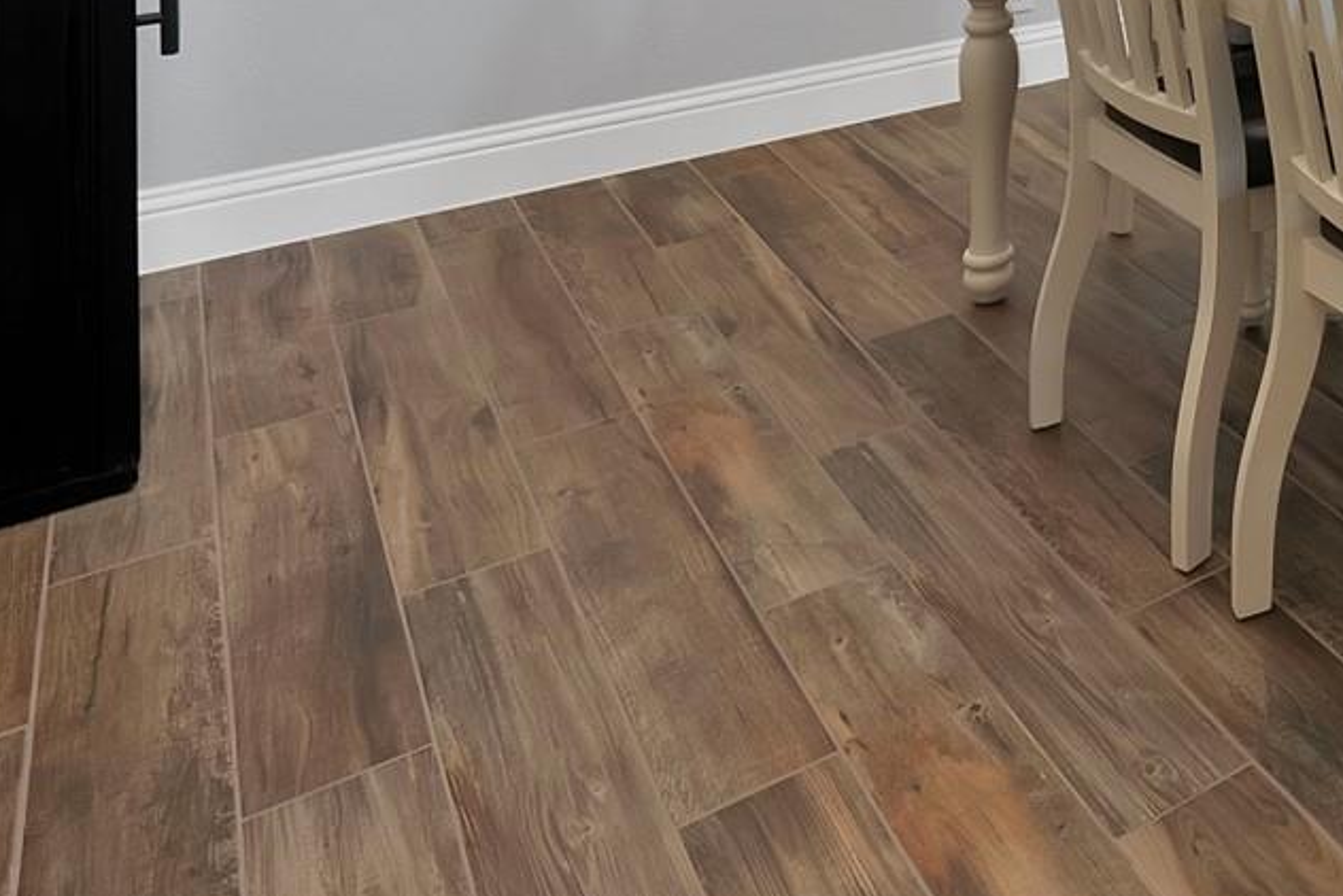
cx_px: 1638
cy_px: -407
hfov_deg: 37.4
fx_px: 1418
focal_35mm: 38
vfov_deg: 26.6
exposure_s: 1/2
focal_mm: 12
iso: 640
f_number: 9
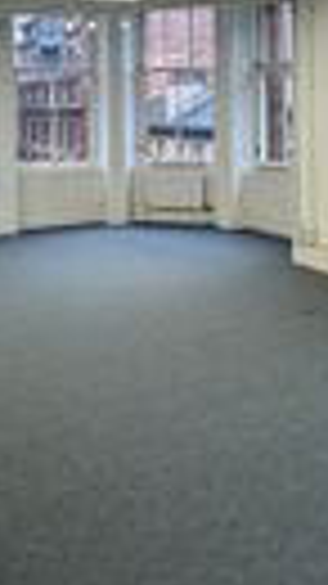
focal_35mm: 47
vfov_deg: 41.9
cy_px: 122
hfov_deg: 25.4
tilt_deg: +0.4
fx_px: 728
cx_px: 171
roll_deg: +0.3
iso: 100
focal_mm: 2.22
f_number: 2.2
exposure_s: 1/100
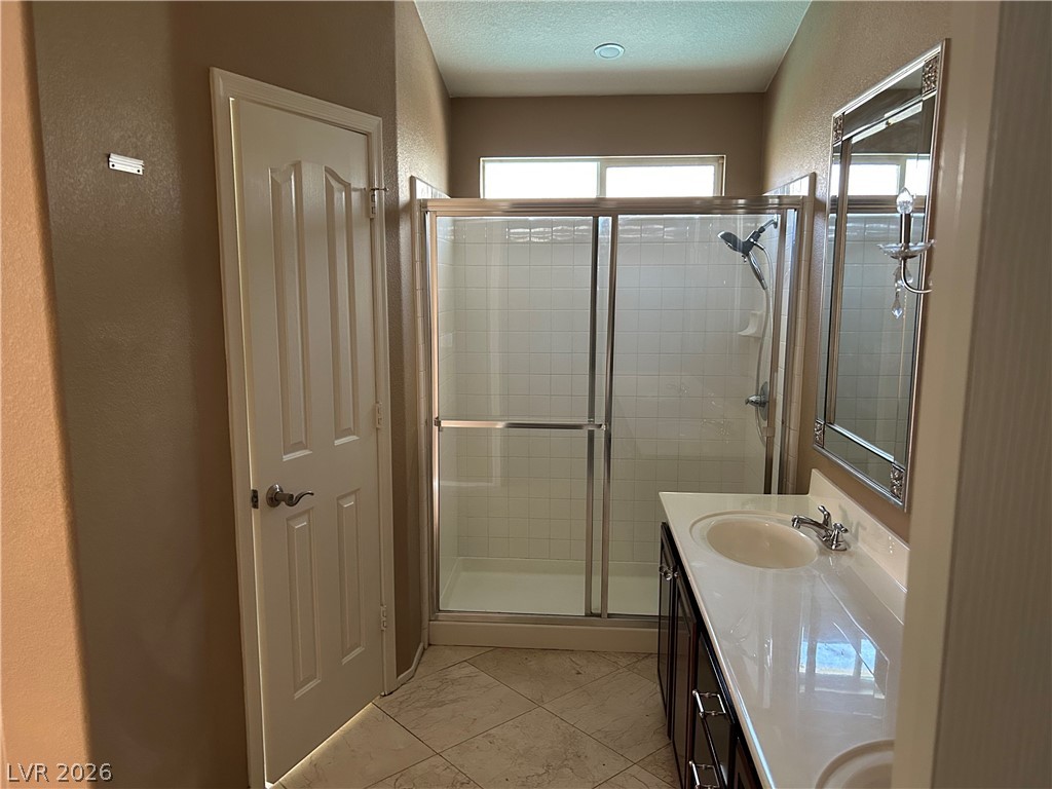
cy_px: 394
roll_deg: -0.2
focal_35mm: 26
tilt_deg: -8.7
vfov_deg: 53.1
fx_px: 790
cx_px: 526
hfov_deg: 67.3
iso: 320
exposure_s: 1/60
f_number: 1.5
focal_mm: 5.7
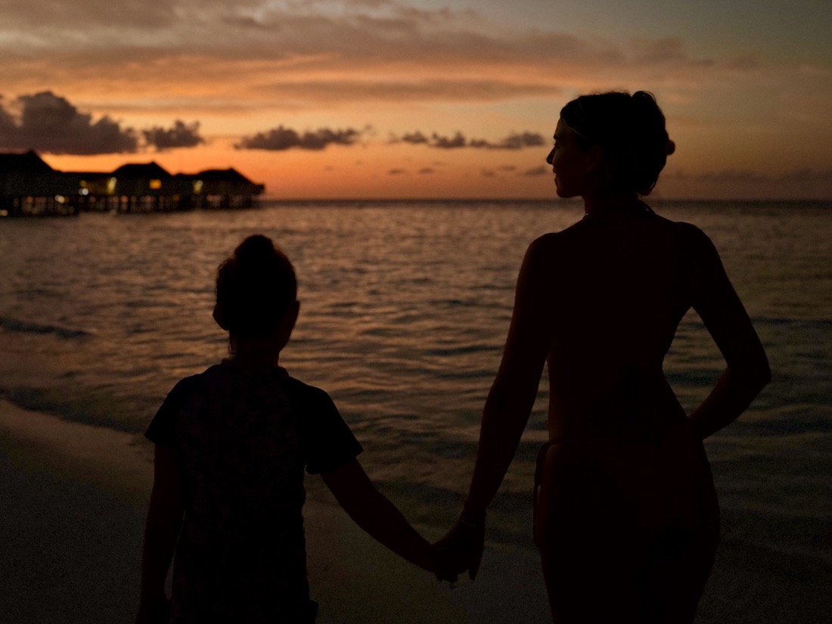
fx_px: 577
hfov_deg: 71.6
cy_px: 312
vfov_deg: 56.8
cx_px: 416
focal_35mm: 24
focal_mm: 6.76
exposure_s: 1/30
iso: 1600
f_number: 1.78
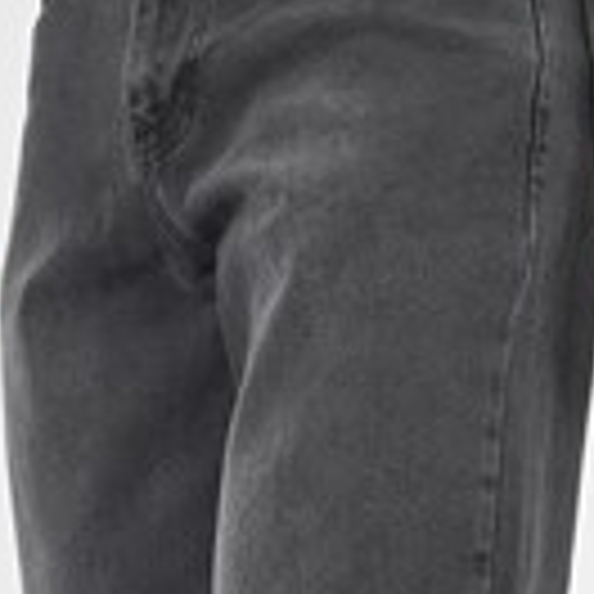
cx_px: 328
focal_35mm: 289
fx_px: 5611
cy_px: 657
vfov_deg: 6.0
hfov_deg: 6.1
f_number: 6.3
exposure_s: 1/160
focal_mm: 50
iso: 100
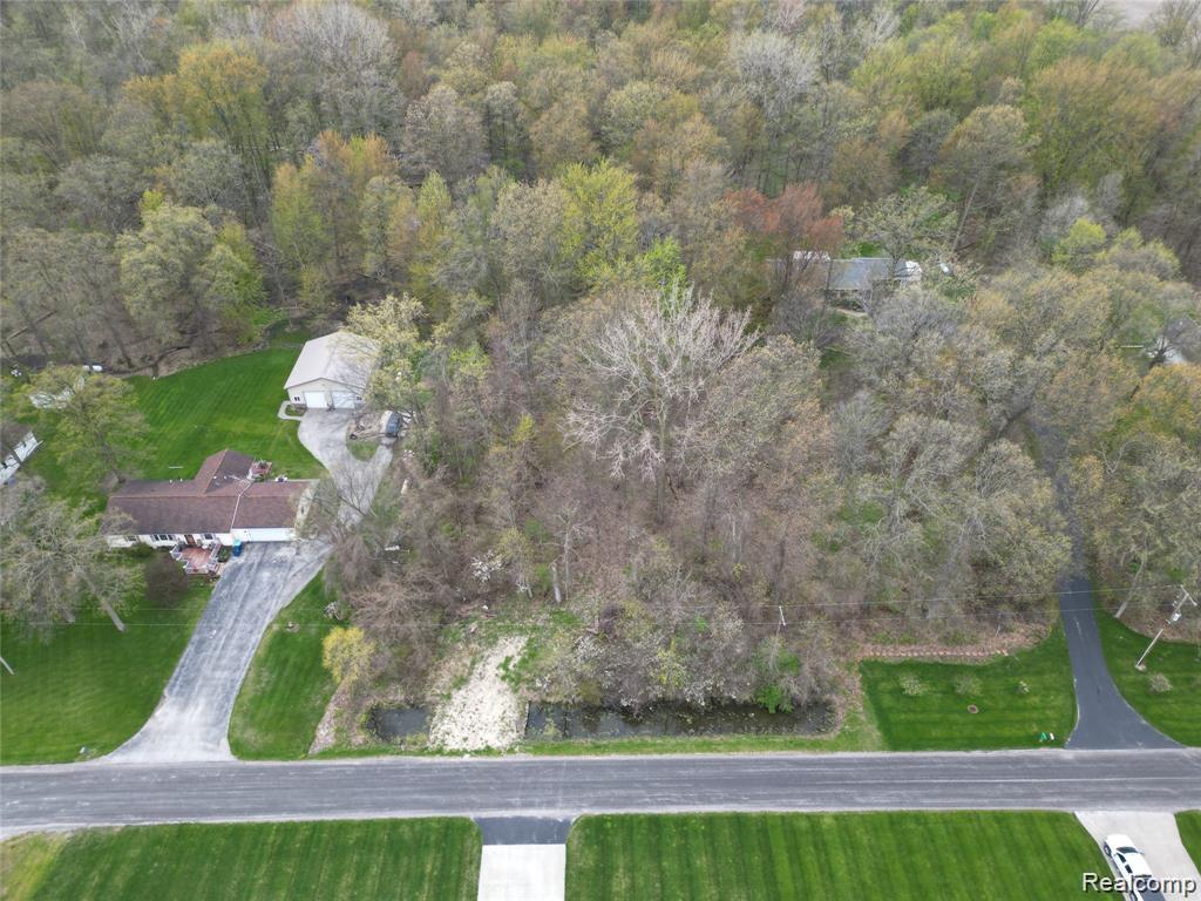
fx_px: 833
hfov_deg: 71.6
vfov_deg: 56.8
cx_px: 600
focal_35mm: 24
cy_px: 450
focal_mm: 6.72
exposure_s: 1/500
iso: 100
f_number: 1.7
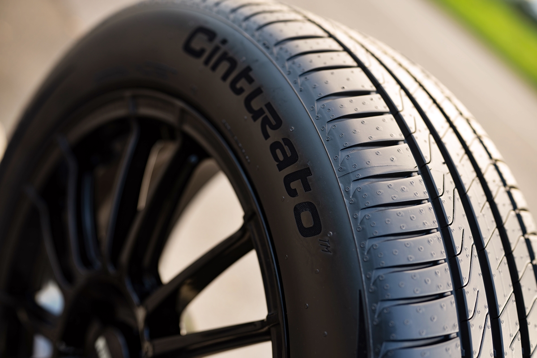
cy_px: 179
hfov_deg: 39.6
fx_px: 746
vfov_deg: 27.0
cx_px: 268
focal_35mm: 50
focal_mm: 50
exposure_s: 1/80
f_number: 2.8
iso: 64
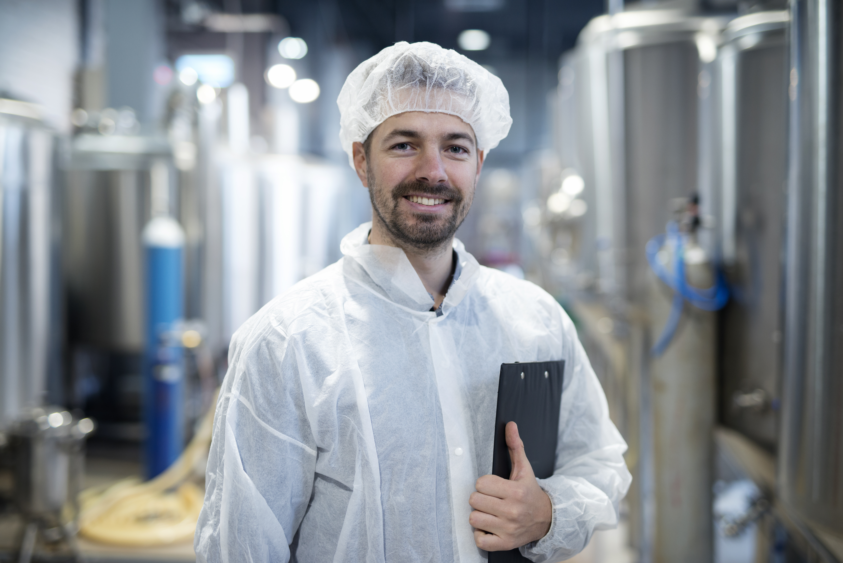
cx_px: 422
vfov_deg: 27.0
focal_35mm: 50
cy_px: 282
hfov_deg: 39.6
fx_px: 1171
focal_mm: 50
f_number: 1.8
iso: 500
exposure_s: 1/200
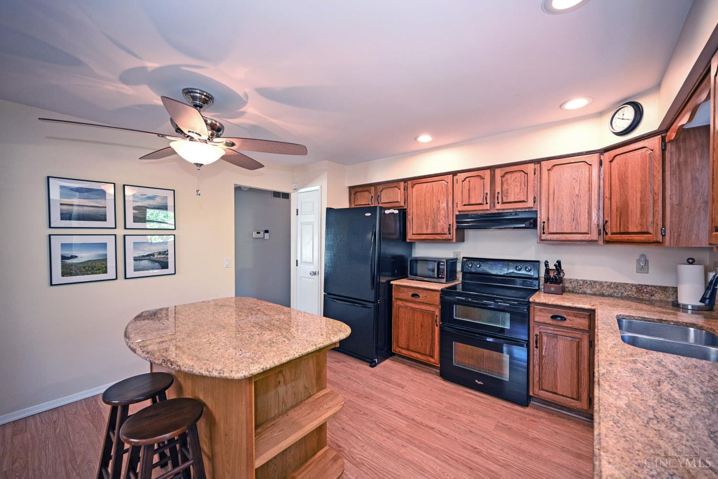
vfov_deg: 81.2
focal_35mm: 14
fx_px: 279
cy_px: 240
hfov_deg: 104.3
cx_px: 359
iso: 1250
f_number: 4
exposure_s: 1/60
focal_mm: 14
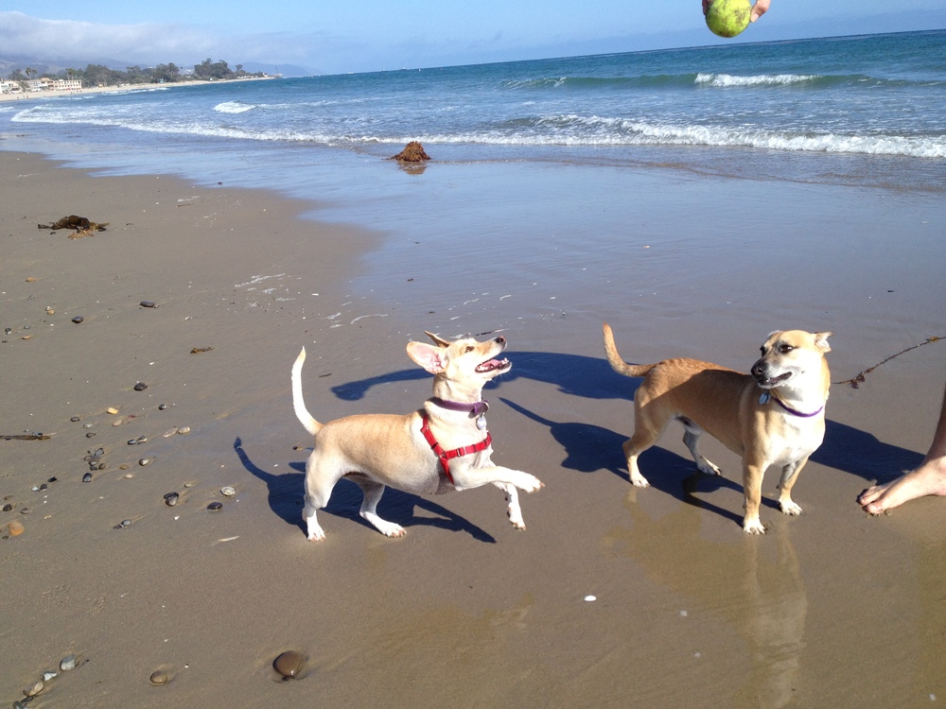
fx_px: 956
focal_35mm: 35
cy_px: 354
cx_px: 473
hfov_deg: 52.6
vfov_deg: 40.7
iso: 50
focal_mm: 4.28
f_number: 2.4
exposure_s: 1/1623
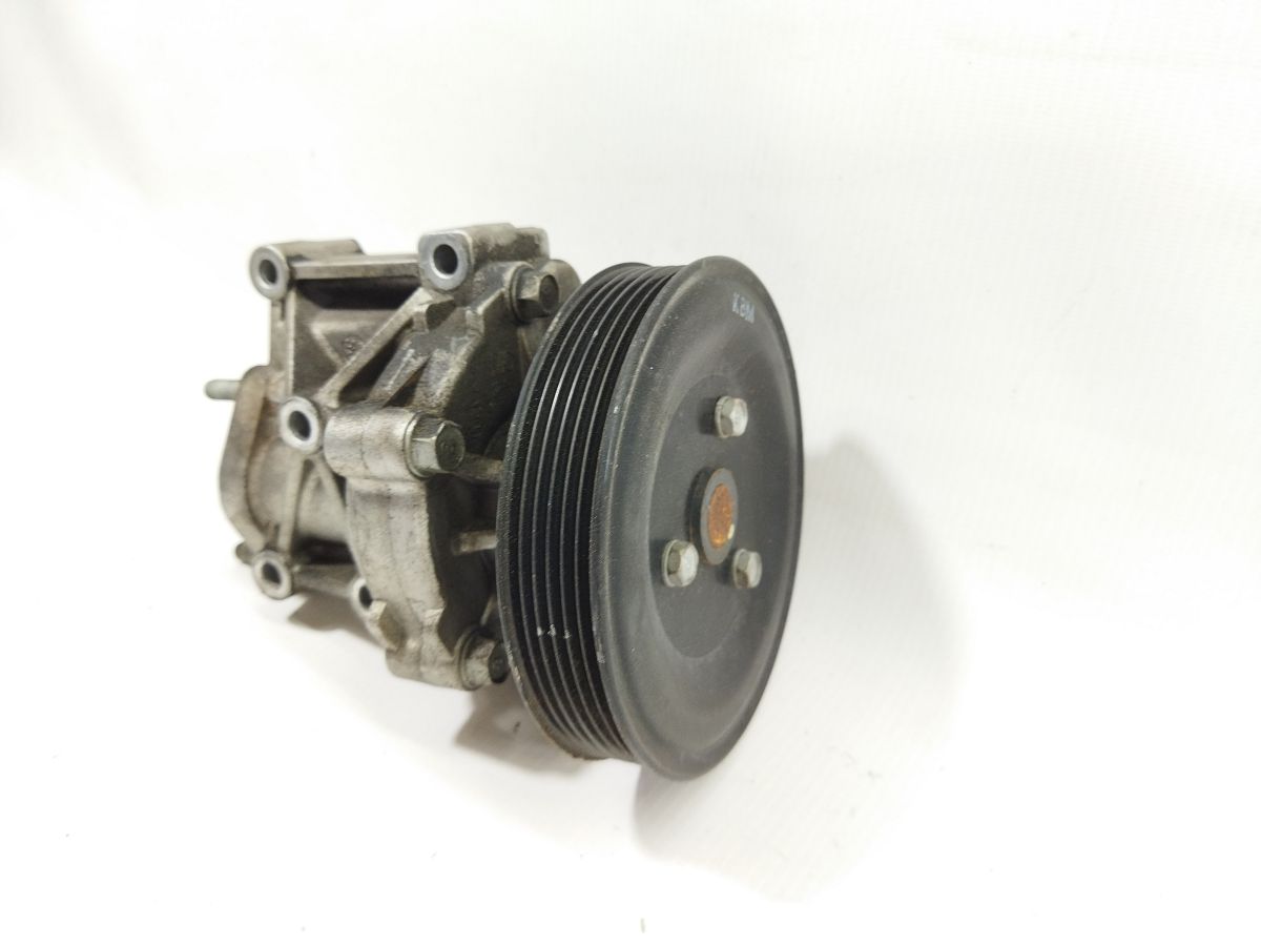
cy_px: 473
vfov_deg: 51.4
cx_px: 630
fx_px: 984
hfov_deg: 65.3
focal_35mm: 27
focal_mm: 4.71
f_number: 1.79
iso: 135
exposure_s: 1/50
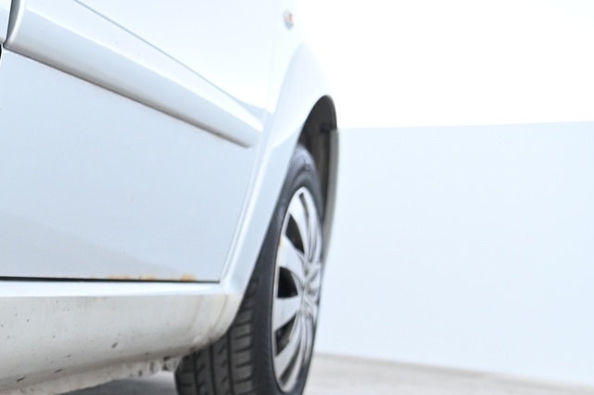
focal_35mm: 76
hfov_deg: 23.9
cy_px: 407
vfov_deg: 17.4
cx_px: -152
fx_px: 1253
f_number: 4
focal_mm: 30
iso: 2000
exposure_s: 1/30
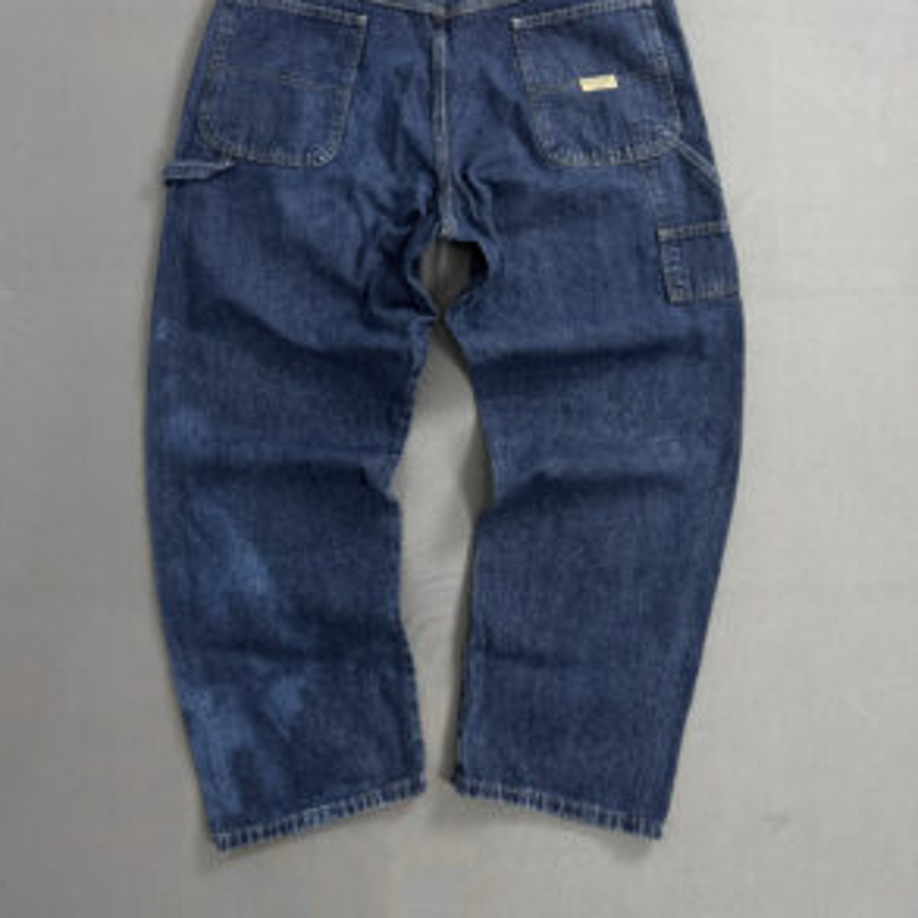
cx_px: 451
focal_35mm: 29
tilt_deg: -84.6
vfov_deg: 55.2
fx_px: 870
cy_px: 367
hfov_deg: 55.6
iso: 160
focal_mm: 6.76
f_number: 1.78
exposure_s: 1/60
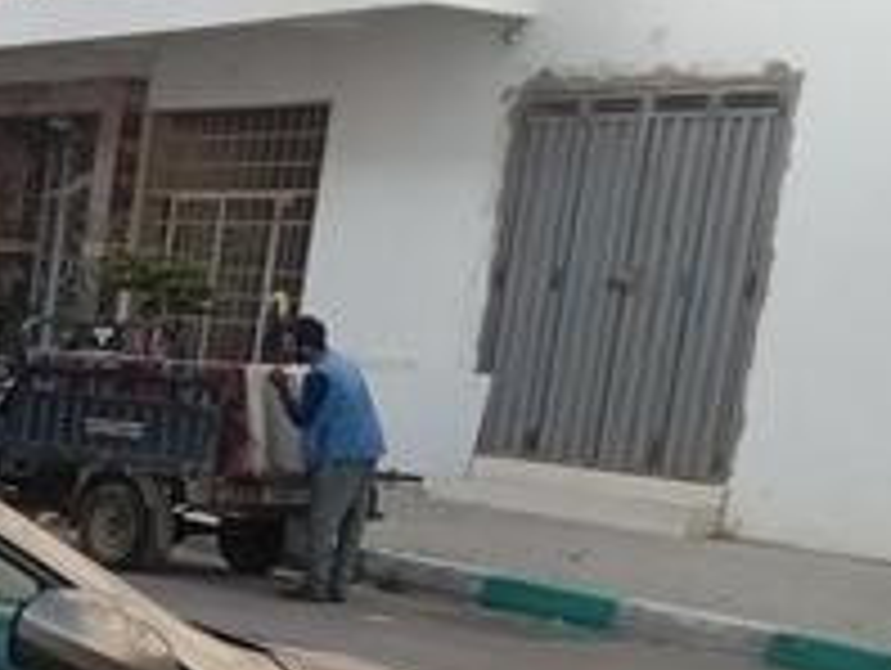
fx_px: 2371
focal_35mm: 92
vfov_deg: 15.4
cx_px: -562
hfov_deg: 18.2
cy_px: 861
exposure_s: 1/654
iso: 51
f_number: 1.8
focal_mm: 4.25
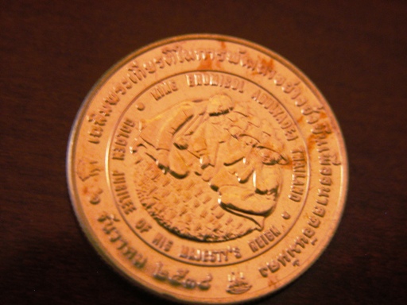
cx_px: 204
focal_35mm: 116
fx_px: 1364
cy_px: 152
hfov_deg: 17.0
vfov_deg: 12.8
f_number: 3.7
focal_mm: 29.5
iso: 276
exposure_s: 1/4.2
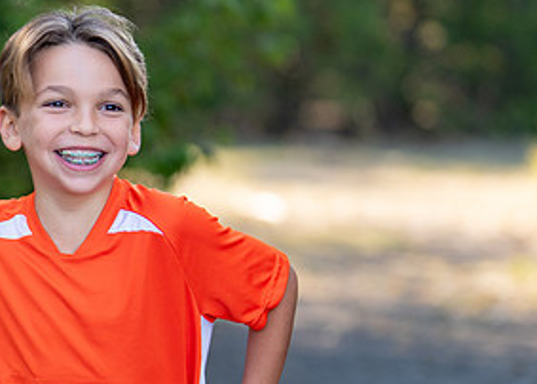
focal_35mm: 139
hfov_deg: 14.3
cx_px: 62
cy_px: 209
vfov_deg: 10.3
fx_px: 2119
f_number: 1.2
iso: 100
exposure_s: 1/1000
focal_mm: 50
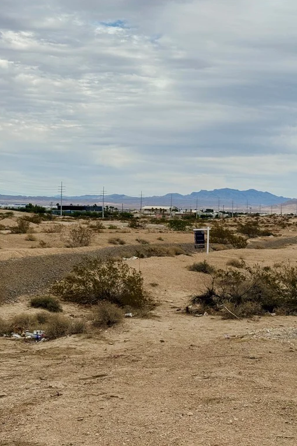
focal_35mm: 67
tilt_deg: -1.9
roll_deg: -1.0
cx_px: 106
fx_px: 829
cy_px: 222
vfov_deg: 30.1
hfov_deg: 20.3
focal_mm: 6.76
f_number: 1.78
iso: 64
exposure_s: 1/7092
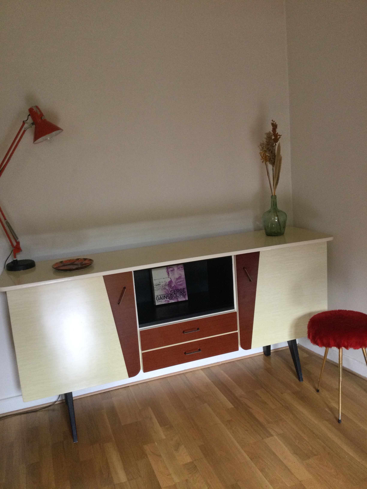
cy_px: 244
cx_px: 184
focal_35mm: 31
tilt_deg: -8.5
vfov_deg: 58.4
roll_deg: +5.1
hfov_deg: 45.4
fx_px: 438
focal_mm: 3.3
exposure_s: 1/33
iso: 125
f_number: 2.4
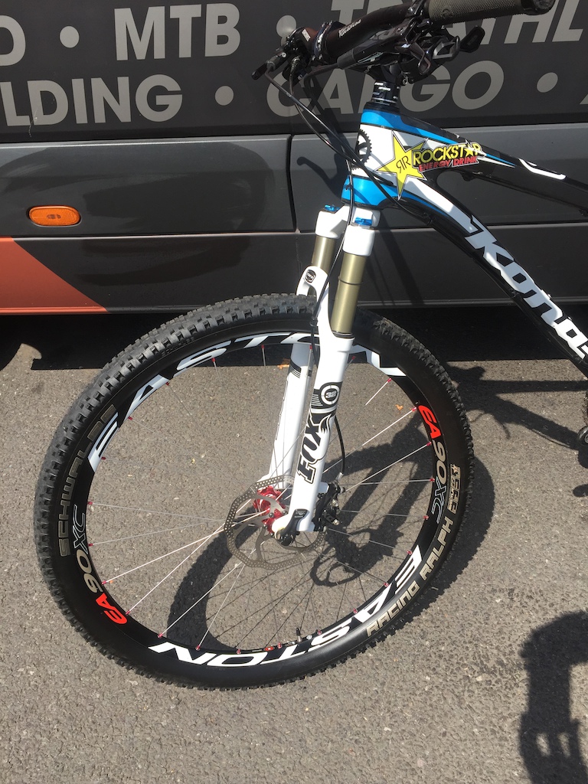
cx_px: 294
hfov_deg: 48.2
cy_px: 392
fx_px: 657
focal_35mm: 29
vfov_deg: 61.7
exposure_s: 1/1319
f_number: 2.2
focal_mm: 4.15
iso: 32
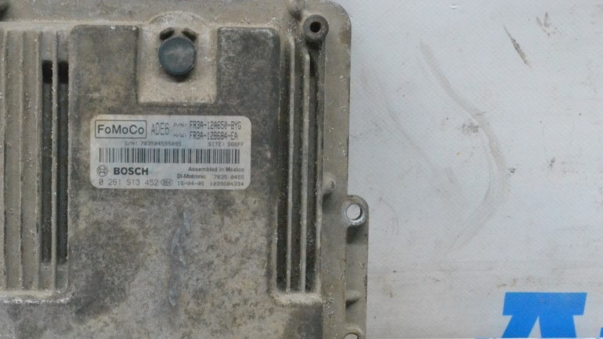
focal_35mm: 115
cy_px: 243
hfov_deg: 18.6
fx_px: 1834
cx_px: 212
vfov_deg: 10.5
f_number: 9
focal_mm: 55
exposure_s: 1/160
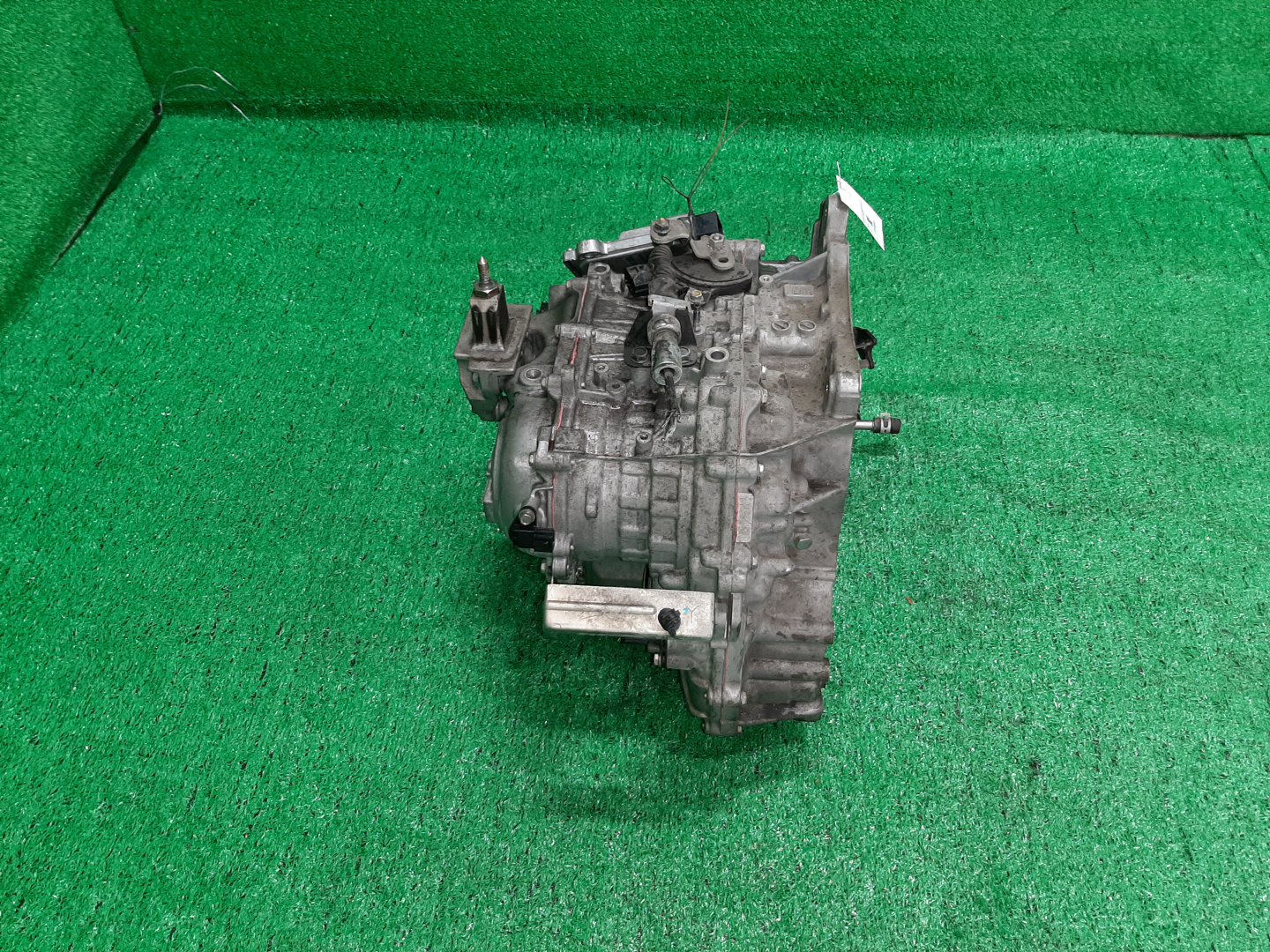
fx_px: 954
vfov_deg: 53.1
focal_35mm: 26
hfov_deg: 67.3
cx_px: 635
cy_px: 476
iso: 110
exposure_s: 1/50
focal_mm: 3.93
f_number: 1.7
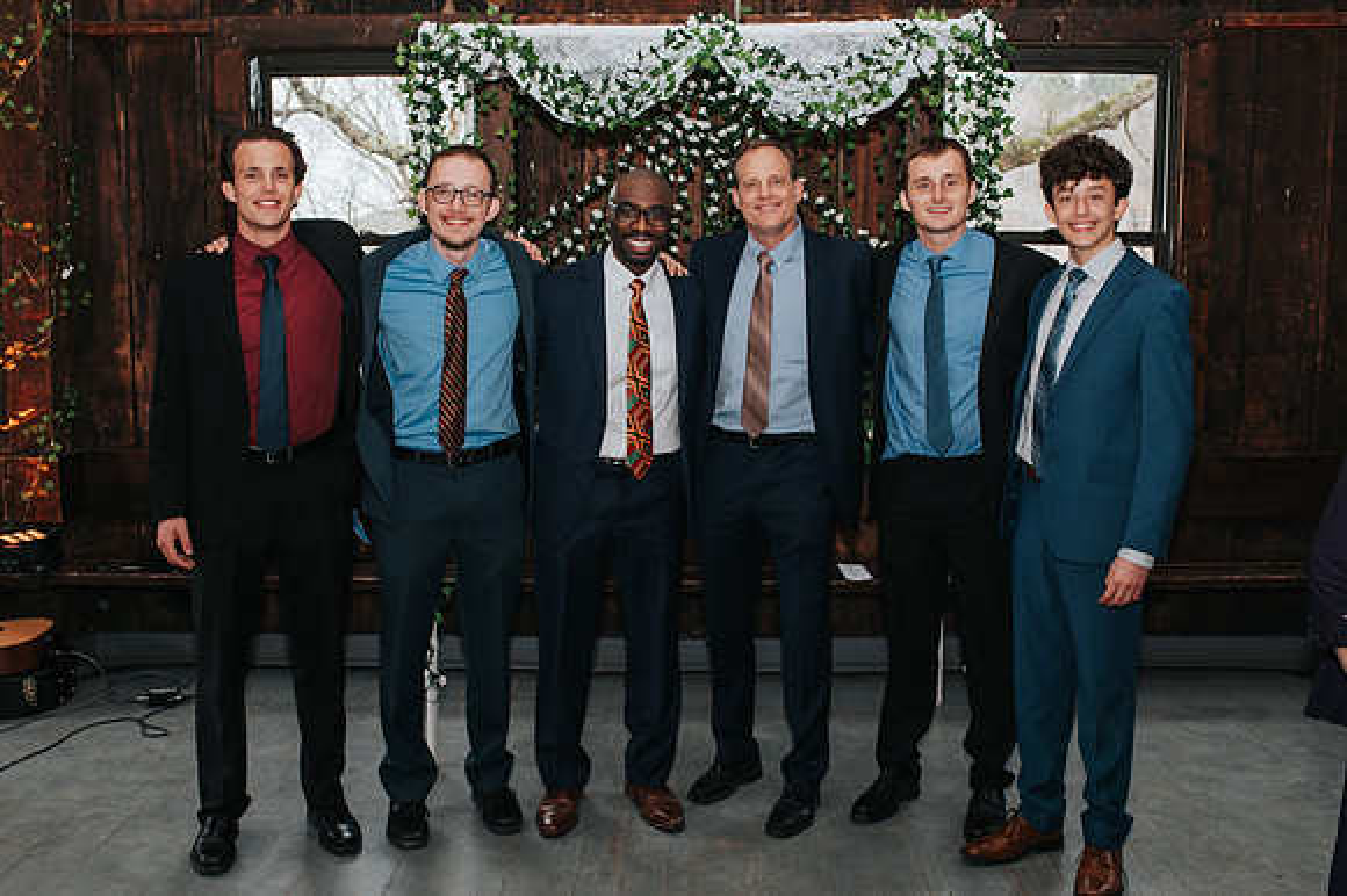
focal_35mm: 37
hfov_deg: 52.0
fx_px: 1381
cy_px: 429
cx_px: 654
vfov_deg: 36.0
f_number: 4.5
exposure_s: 1/200
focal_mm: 35
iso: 1000
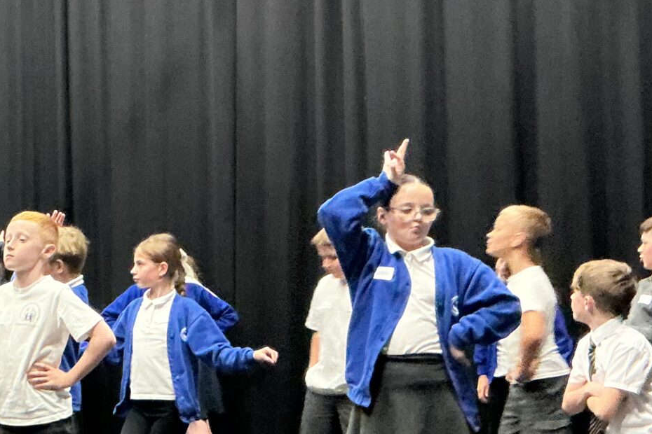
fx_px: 1503
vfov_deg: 16.4
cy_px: 322
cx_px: 21
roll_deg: +1.0
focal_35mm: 83
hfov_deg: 23.6
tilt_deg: -0.4
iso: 400
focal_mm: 3
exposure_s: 1/30
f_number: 1.8
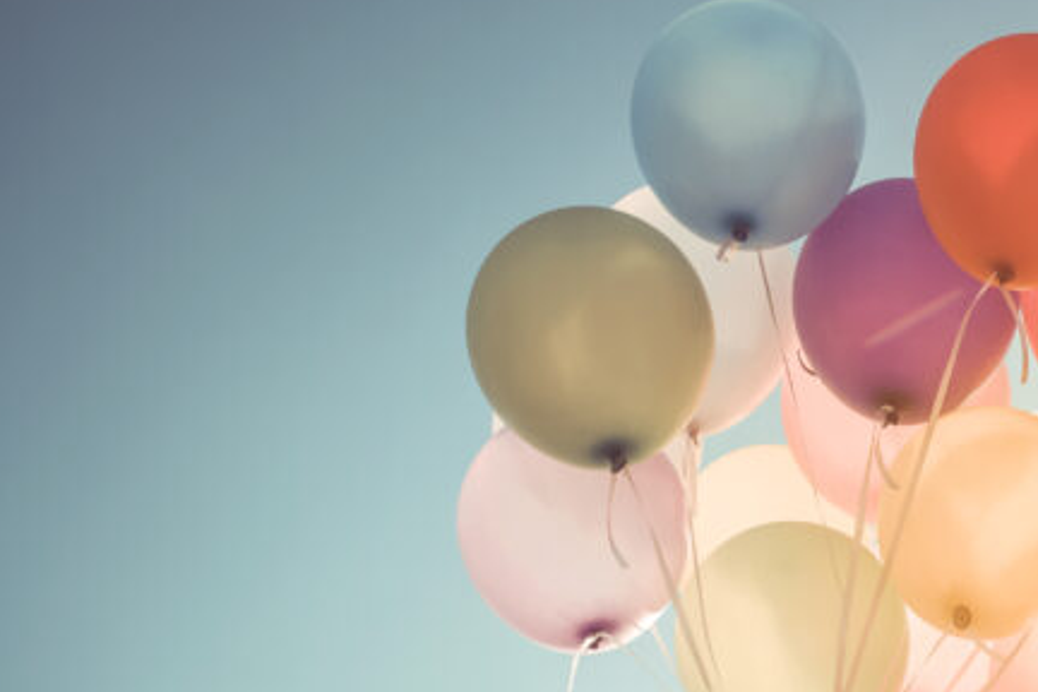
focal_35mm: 83
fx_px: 2393
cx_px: 1173
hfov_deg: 22.9
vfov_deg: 16.0
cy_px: 766
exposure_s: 1/1000
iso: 200
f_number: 8
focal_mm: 35
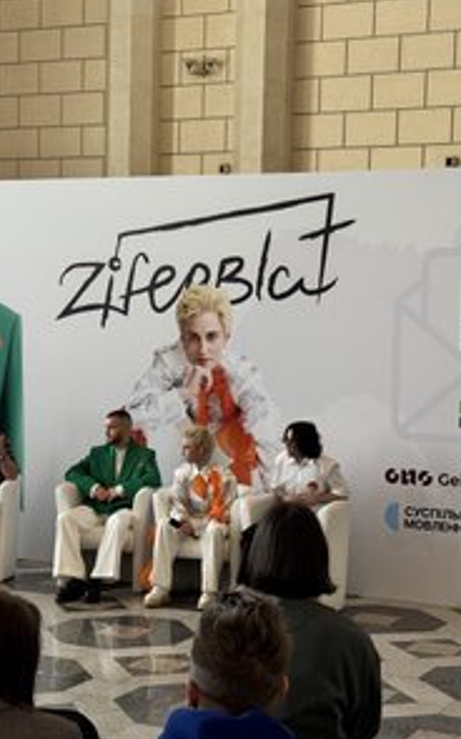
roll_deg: -2.0
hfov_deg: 18.8
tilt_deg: -3.7
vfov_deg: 29.8
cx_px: 238
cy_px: 371
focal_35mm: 69
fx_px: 1389
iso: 100
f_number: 1.78
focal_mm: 6.76
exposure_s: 1/66
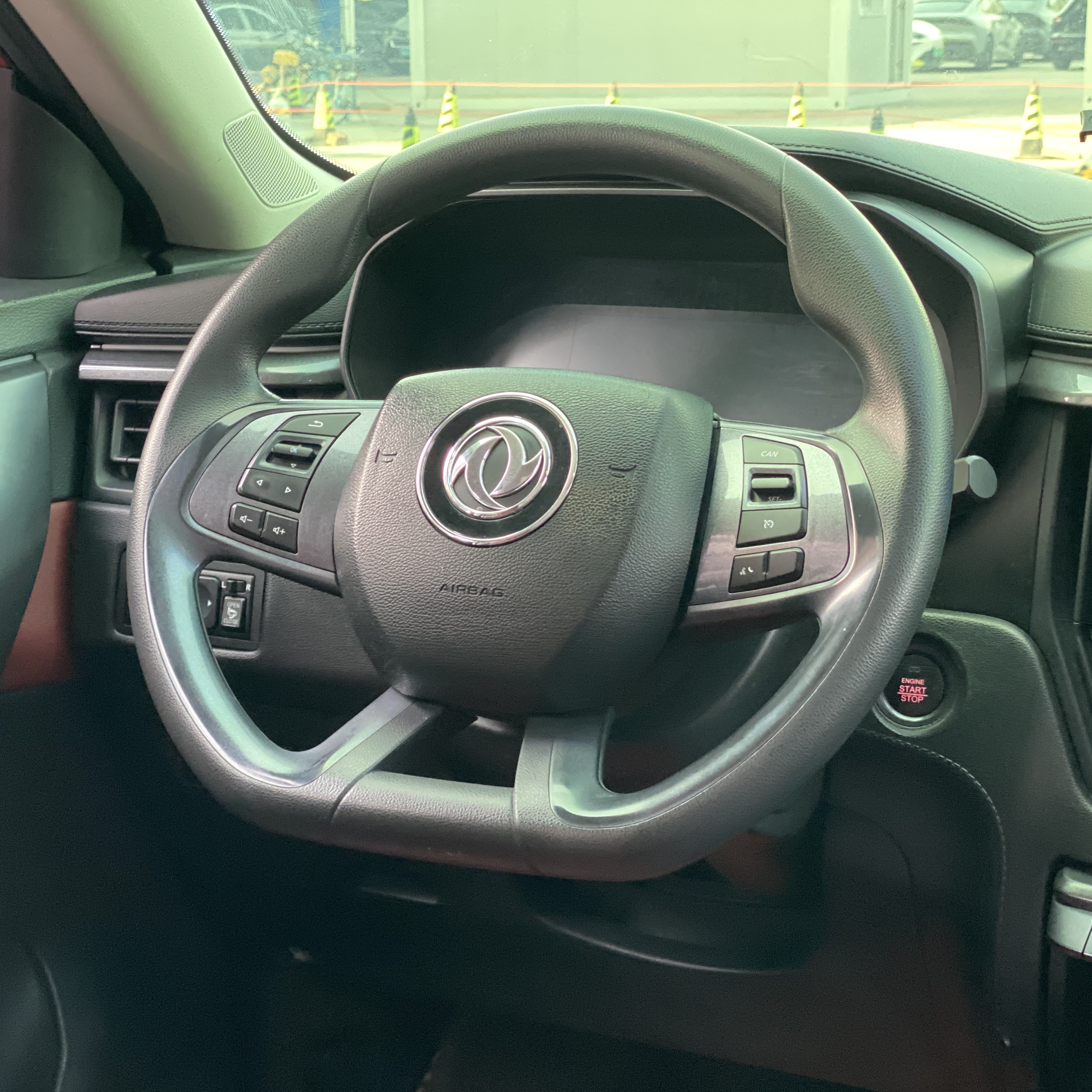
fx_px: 2213
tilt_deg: -15.1
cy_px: 548
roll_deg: -0.7
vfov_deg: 27.7
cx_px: 491
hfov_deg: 27.7
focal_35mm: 62
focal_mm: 6
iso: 250
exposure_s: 1/98
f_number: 2
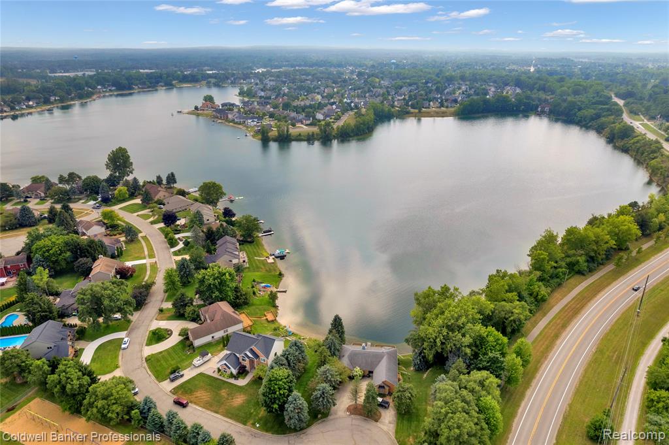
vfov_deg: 57.1
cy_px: 222
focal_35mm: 22
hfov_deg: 78.6
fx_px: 408
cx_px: 334
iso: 100
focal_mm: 8.38
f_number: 2.8
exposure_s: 1/1000
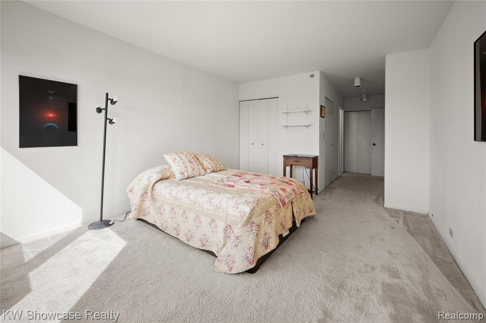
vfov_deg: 81.1
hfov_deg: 104.3
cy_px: 162
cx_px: 243
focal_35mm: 14
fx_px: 189
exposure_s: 1/8
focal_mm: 14
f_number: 11
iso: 100
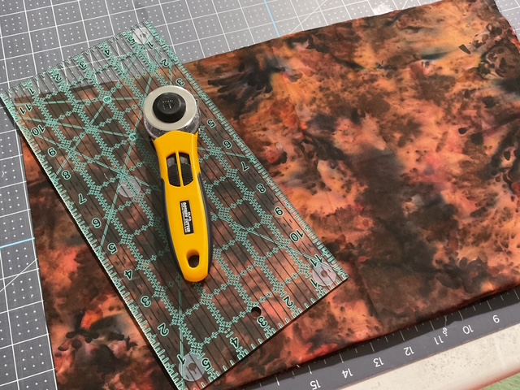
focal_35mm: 29
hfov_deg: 61.7
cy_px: 195
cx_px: 260
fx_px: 436
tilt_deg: -69.1
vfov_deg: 48.2
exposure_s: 1/30
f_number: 1.8
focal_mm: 3
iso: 320
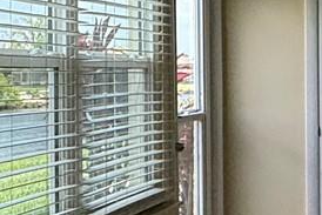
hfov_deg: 22.2
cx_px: -58
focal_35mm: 85
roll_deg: -0.7
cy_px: 81
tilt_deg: -0.6
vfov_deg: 16.1
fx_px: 761
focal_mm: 2.22
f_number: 2.2
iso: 64
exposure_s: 1/451
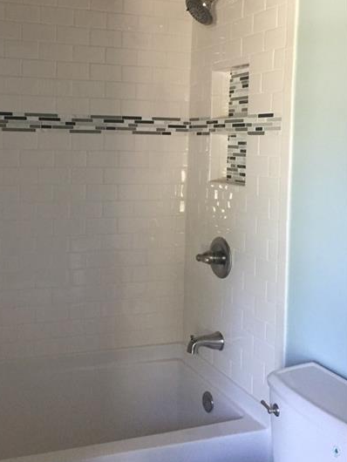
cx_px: 100
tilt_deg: -4.0
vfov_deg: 44.3
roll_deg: -0.2
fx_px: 561
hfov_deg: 33.9
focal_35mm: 42
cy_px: 164
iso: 250
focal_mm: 4.15
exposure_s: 1/24
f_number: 2.2
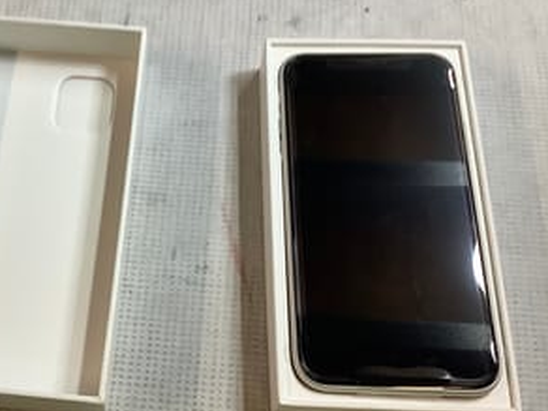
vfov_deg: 27.5
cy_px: 192
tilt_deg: -63.4
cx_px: 120
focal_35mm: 53
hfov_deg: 35.2
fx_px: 839
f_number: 2.4
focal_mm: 3.3
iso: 80
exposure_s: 1/50
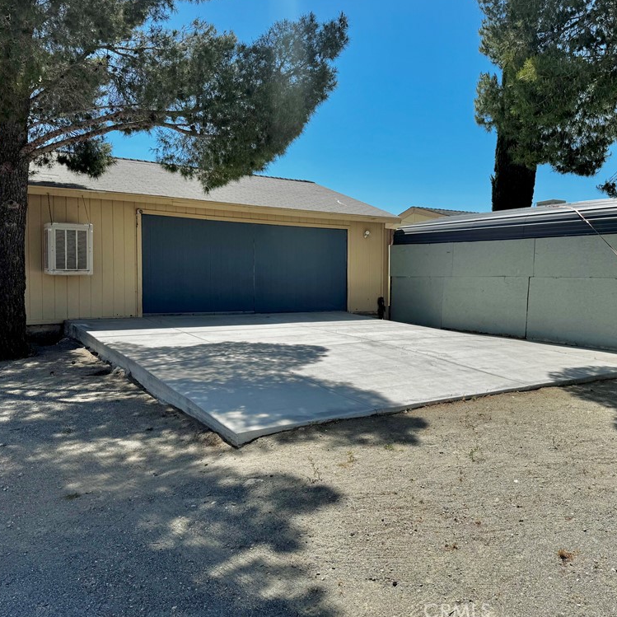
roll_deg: -0.6
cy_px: 306
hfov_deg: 55.3
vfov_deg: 55.6
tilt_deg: -2.0
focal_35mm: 29
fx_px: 585
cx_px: 360
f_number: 1.78
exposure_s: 1/6410
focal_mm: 6.76
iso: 80
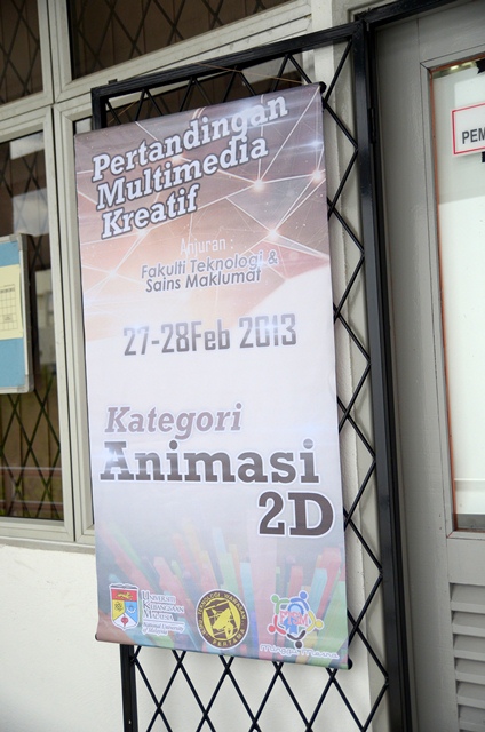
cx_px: 242
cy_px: 366
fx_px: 791
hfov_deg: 34.1
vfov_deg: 49.6
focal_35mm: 39
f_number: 3.2
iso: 500
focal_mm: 26
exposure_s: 1/2000
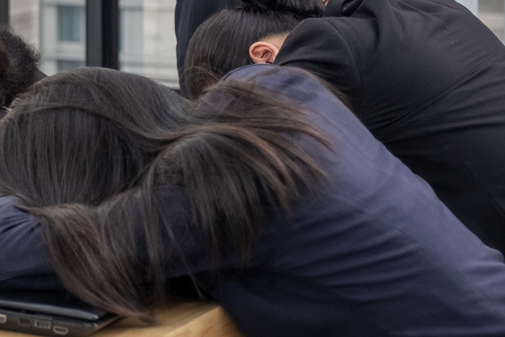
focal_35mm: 133
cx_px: -137
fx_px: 1866
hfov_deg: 14.8
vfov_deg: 10.2
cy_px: -56
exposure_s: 1/60
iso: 500
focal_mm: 31.1
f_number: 2.8
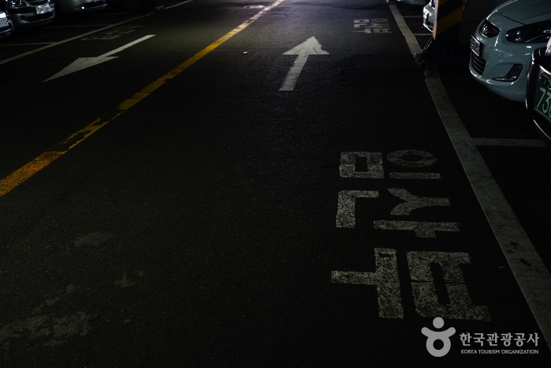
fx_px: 536
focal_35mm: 35
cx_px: 276
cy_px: 184
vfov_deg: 37.9
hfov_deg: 54.4
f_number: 2.8
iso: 1600
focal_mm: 35
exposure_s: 1/60
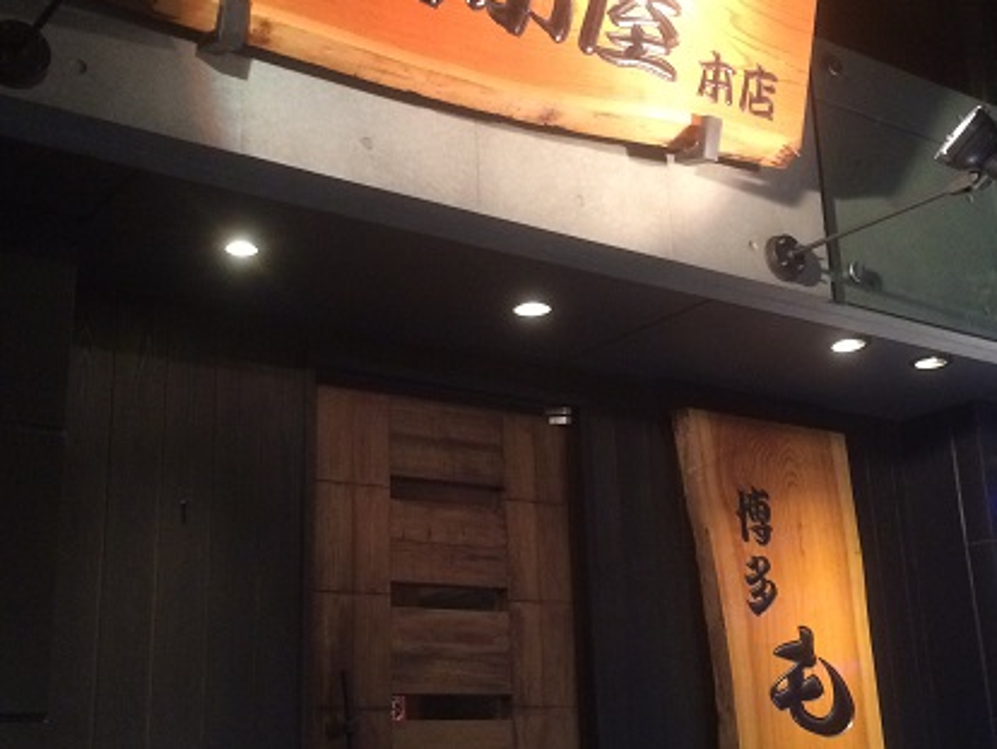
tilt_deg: +16.4
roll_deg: +2.4
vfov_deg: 29.7
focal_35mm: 49
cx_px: 554
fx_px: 1412
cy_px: 346
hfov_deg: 38.8
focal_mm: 4.15
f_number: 2.2
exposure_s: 1/30
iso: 320
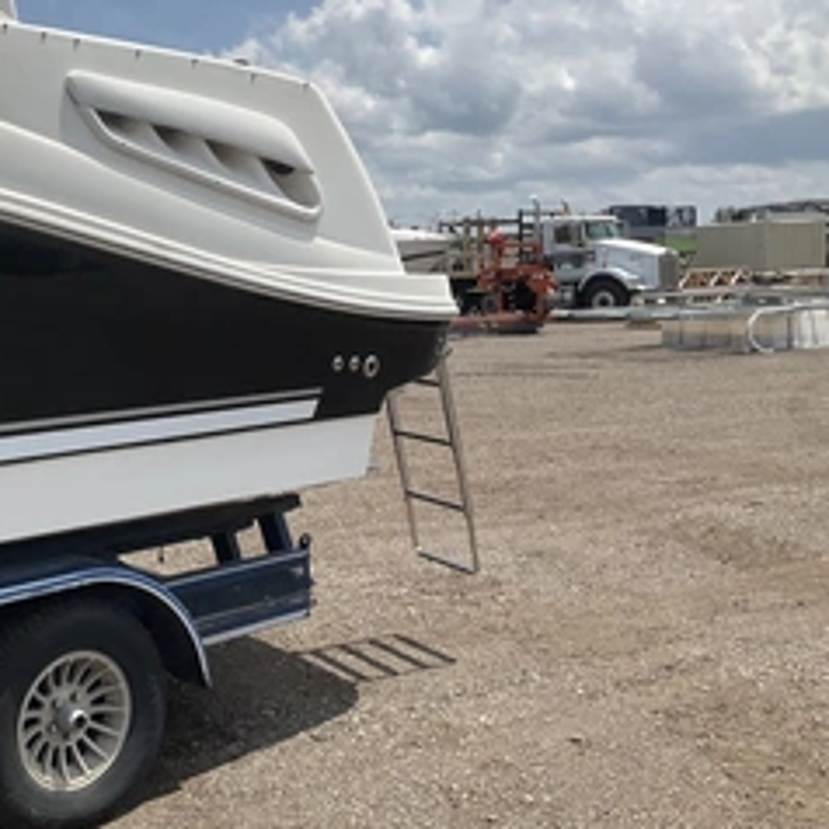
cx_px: 171
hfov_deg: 37.8
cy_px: 341
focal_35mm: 43
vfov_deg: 39.0
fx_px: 1165
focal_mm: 3
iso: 25
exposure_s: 1/2801
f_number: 1.8
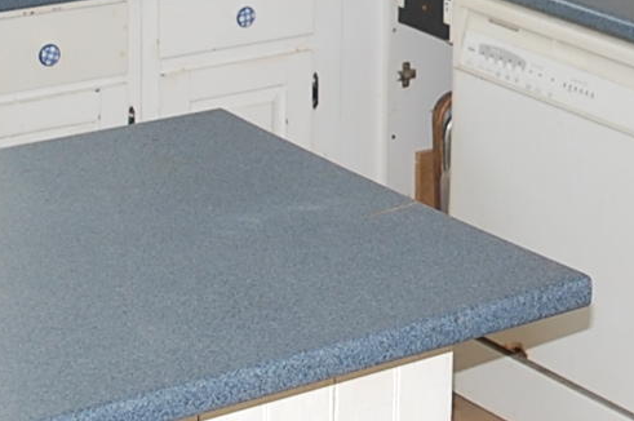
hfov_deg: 16.2
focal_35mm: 124
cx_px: 619
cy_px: 13
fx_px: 2181
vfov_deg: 10.9
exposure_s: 1/60
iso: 200
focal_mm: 18
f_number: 3.5
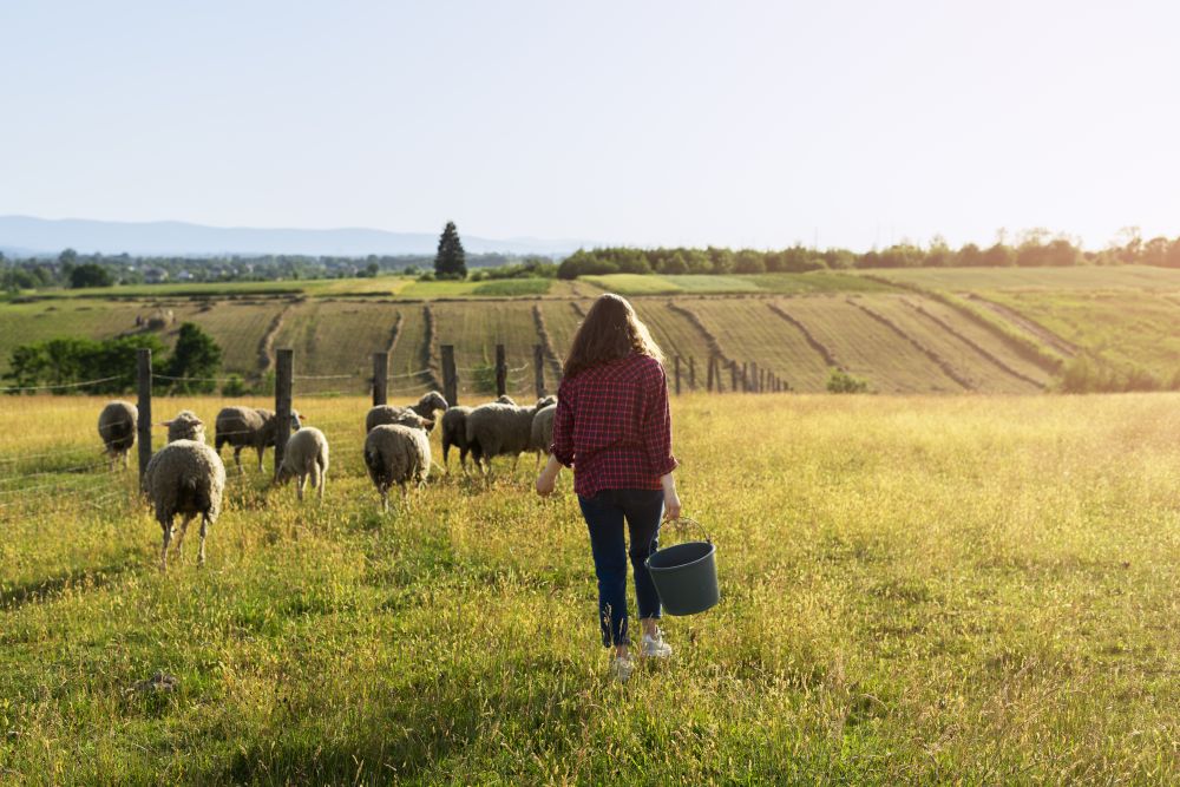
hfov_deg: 39.6
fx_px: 1639
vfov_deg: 27.0
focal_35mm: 50
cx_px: 590
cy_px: 394
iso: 320
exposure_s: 1/1250
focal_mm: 50
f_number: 4
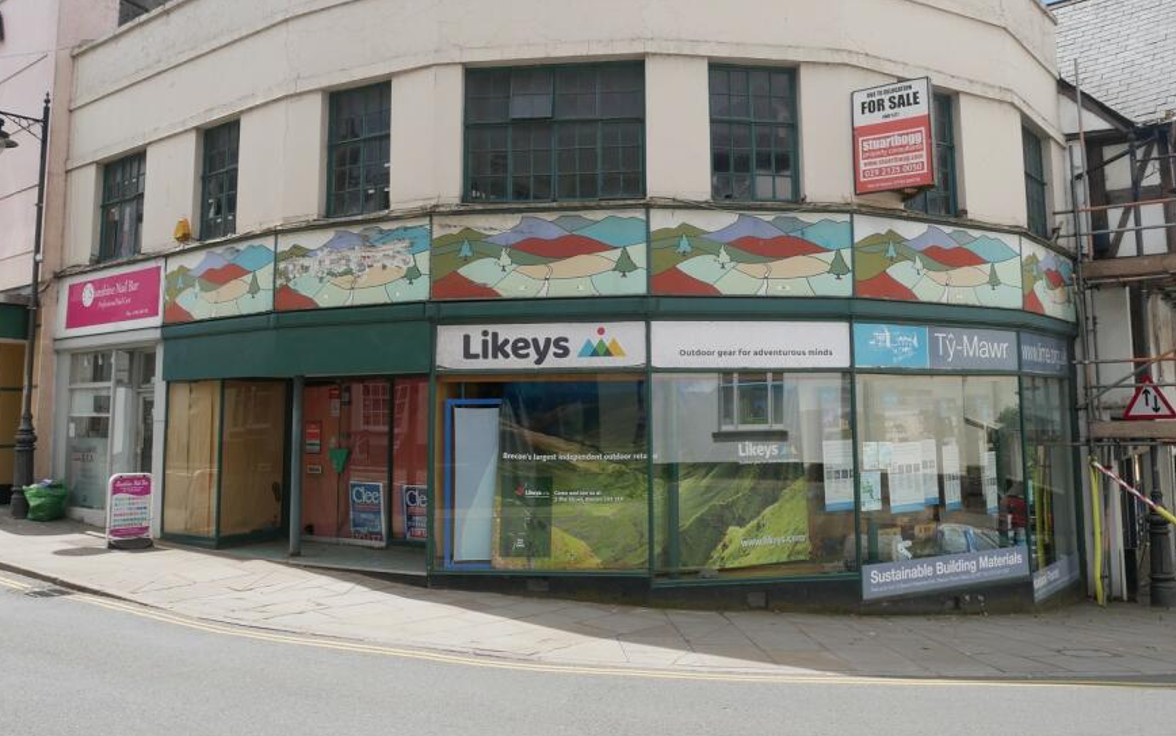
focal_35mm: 30
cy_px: 278
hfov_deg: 62.9
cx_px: 599
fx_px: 962
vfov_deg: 41.6
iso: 200
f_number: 9
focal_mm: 12
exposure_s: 1/250
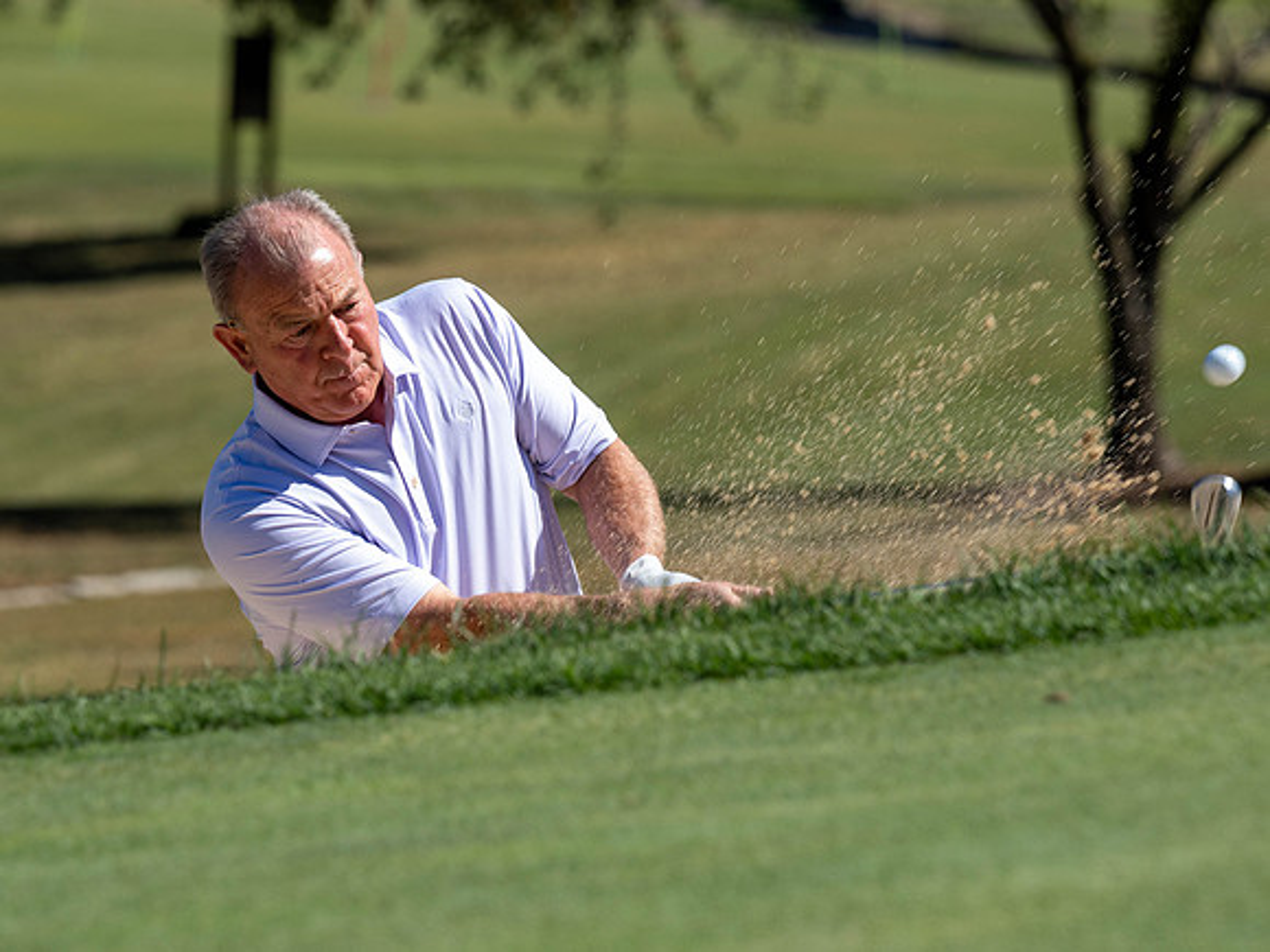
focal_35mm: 460
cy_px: 516
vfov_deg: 3.2
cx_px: 541
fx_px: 16879
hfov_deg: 4.3
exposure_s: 1/640
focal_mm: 200
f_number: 5.6
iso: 200
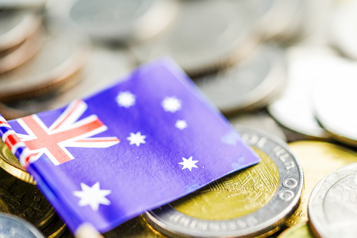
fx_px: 1111
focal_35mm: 112
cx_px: 187
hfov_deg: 18.3
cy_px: 148
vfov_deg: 12.2
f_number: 2.8
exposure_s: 1/100
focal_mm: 90
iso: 320
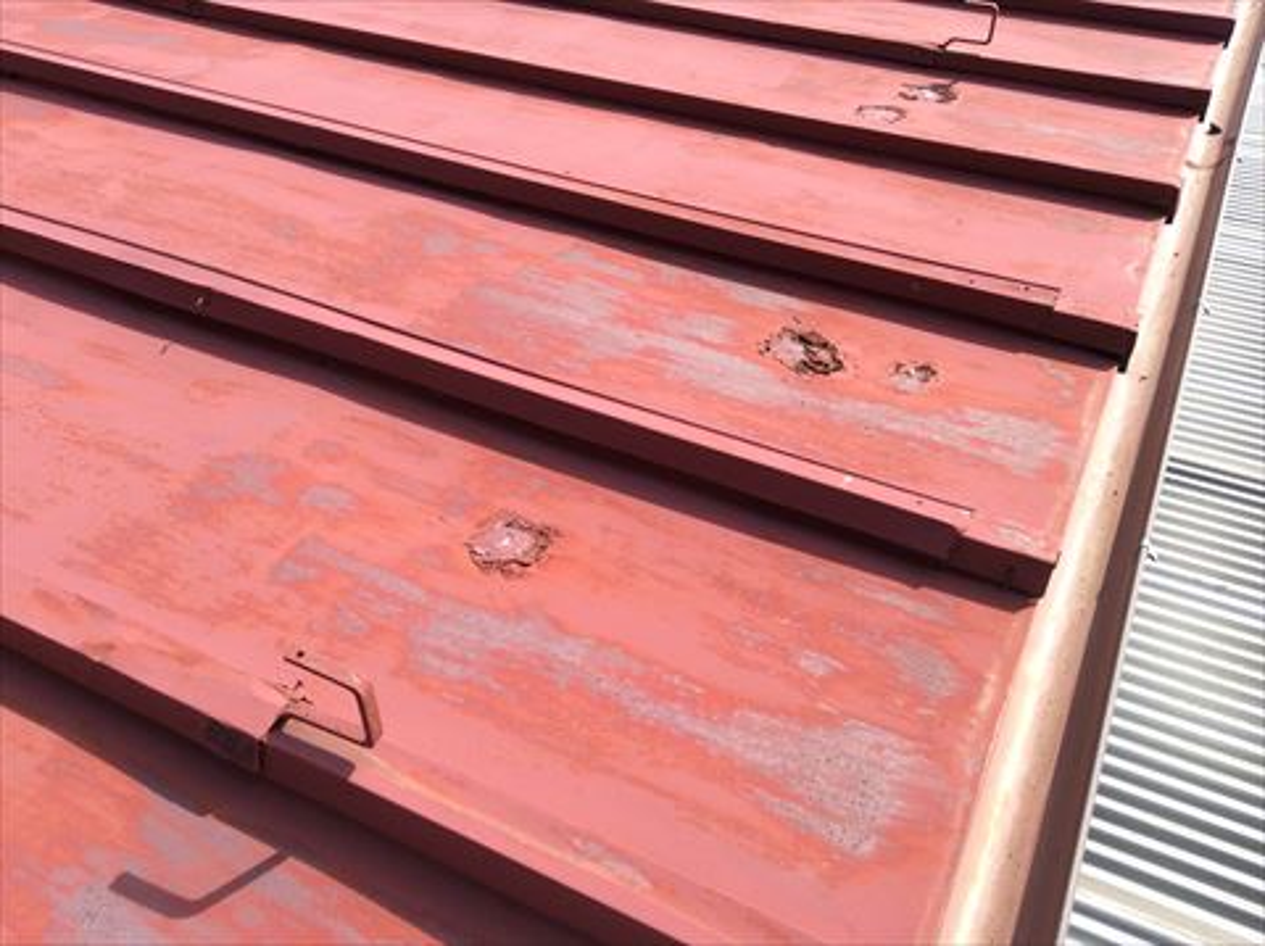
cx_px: 632
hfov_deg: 55.4
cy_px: 473
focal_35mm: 33
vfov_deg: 42.9
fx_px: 1205
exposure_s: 1/515
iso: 32
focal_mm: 3.3
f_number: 2.4
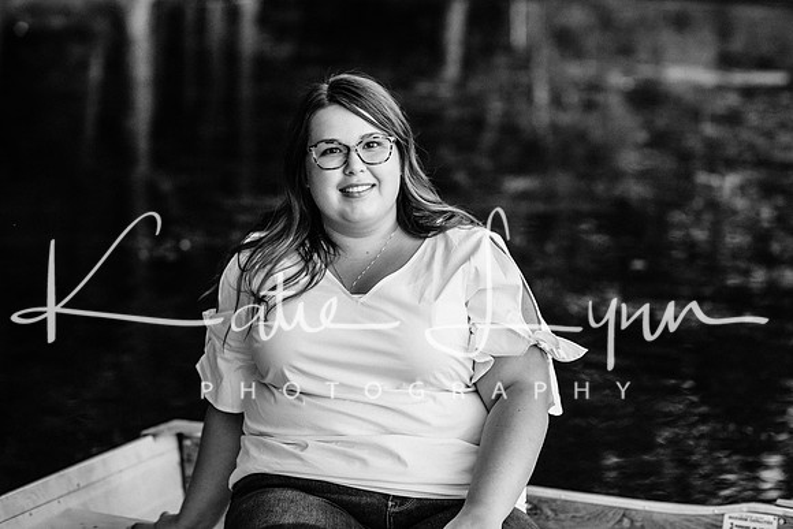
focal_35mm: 85
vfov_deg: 16.1
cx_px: 396
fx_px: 1873
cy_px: 264
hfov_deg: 23.9
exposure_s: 1/250
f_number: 2.8
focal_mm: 85
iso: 800
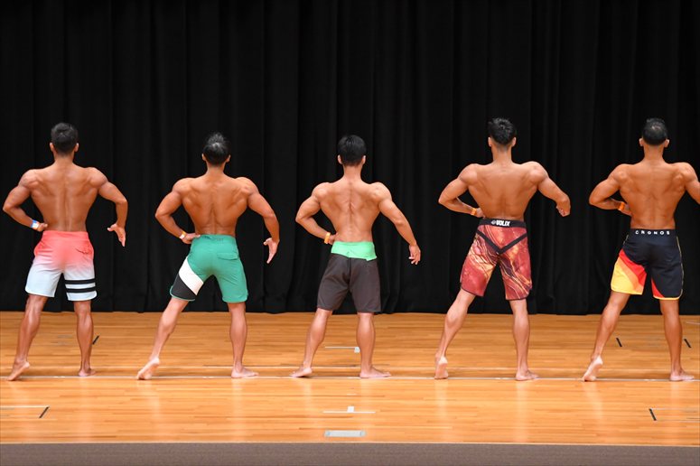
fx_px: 3382
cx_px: 350
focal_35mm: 174
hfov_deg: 11.8
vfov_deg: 7.9
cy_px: 233
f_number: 5.6
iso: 4000
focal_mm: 116
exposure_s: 1/400
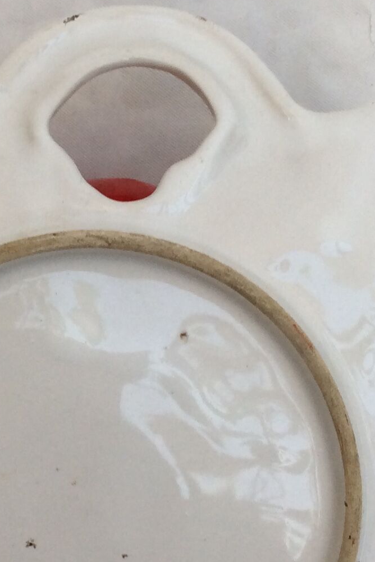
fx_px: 1344
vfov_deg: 23.6
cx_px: 113
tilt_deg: -87.5
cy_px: 351
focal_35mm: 86
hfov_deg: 15.8
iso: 32
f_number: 2.4
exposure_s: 1/100
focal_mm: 3.3
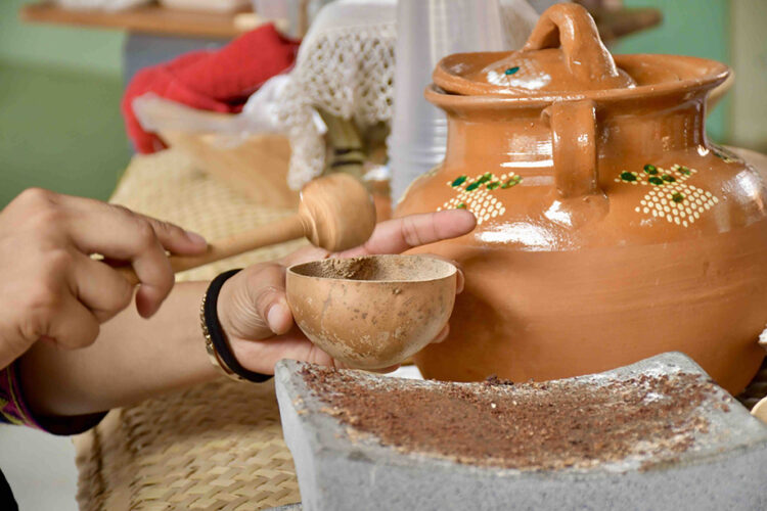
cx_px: 384
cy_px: 256
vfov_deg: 12.2
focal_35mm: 112
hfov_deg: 18.3
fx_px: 2386
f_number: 5.6
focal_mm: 75
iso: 800
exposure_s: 1/160
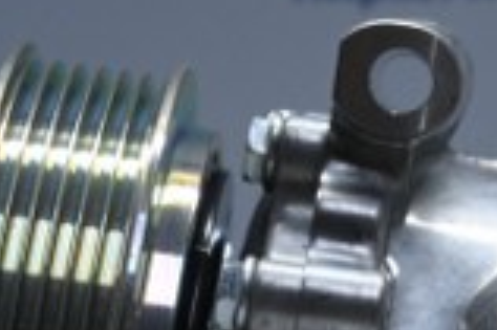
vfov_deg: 4.8
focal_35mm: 285
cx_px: 617
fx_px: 3930
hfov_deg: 7.2
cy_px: 437
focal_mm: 50
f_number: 6.3
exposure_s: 1/80
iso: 1100
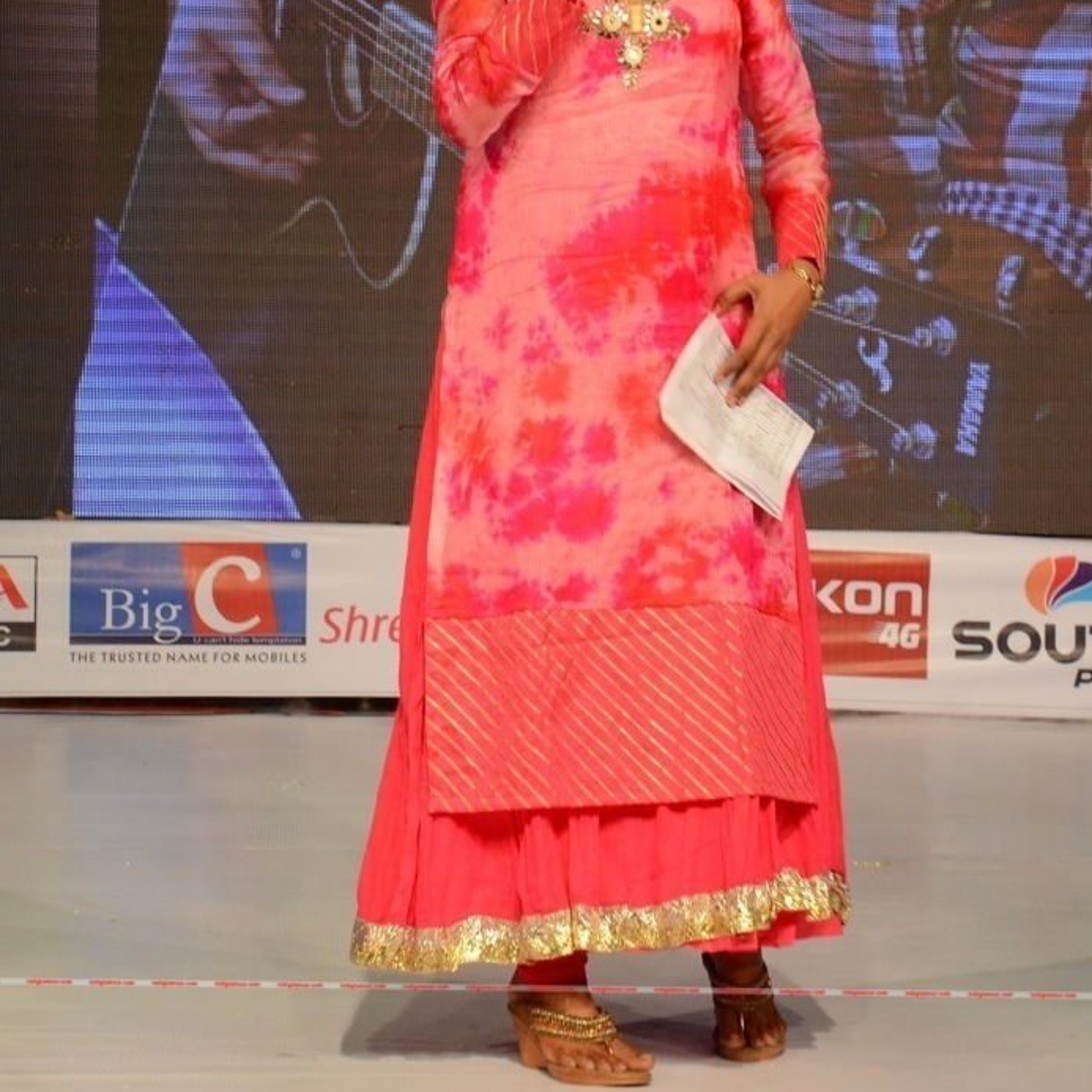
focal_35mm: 101
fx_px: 3605
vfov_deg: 17.2
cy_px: 321
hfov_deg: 17.2
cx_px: 550
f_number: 7.1
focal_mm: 52
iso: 1000
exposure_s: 1/125
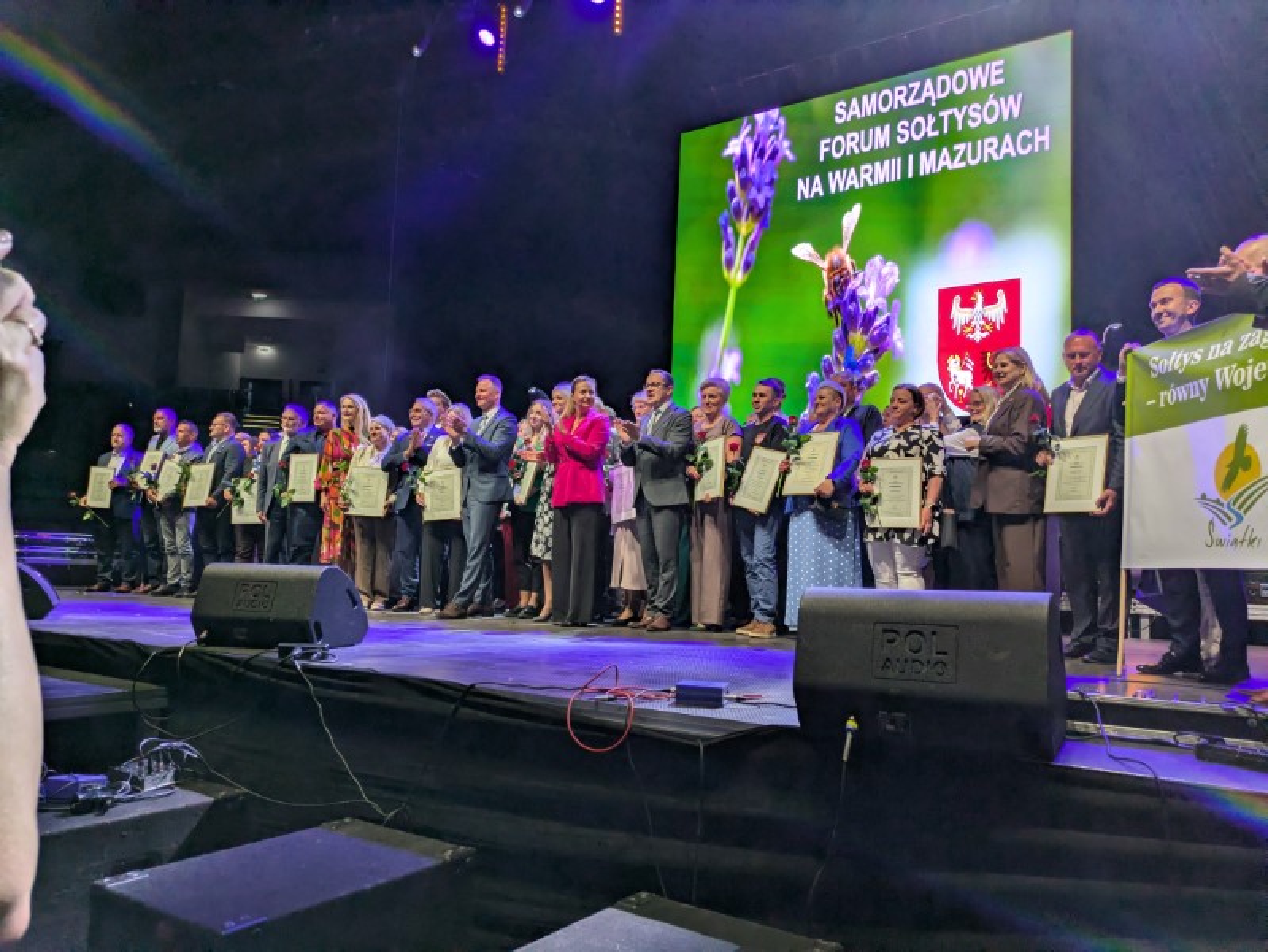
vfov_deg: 54.9
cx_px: 634
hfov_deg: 69.4
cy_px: 476
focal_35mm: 25
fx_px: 916
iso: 54
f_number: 1.89
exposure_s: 1/130
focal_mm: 5.43
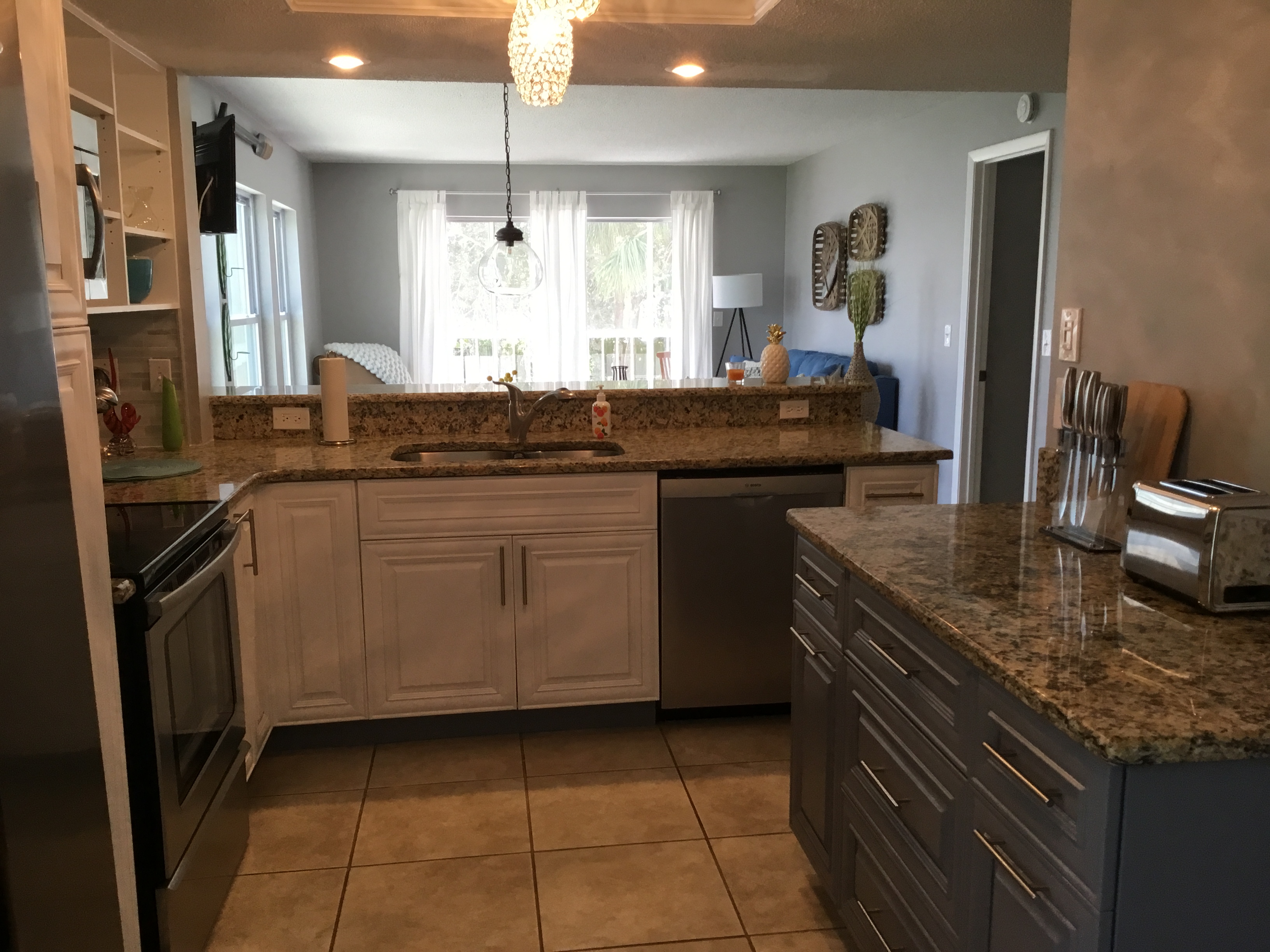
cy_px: 476
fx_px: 1137
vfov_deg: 45.4
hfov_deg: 58.4
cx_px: 635
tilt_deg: -9.0
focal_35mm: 31
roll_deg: +0.1
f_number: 2.4
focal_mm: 3.3
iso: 25
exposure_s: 1/30
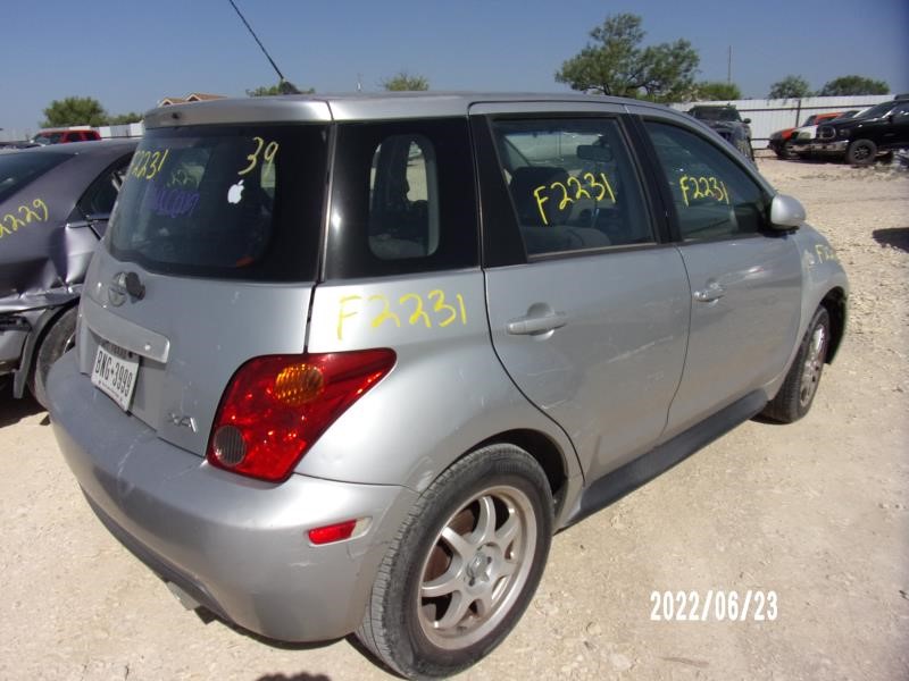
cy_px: 340
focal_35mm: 24
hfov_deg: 71.6
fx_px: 630
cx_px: 454
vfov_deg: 56.8
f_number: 10.8
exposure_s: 1/240
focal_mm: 4.3
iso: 80
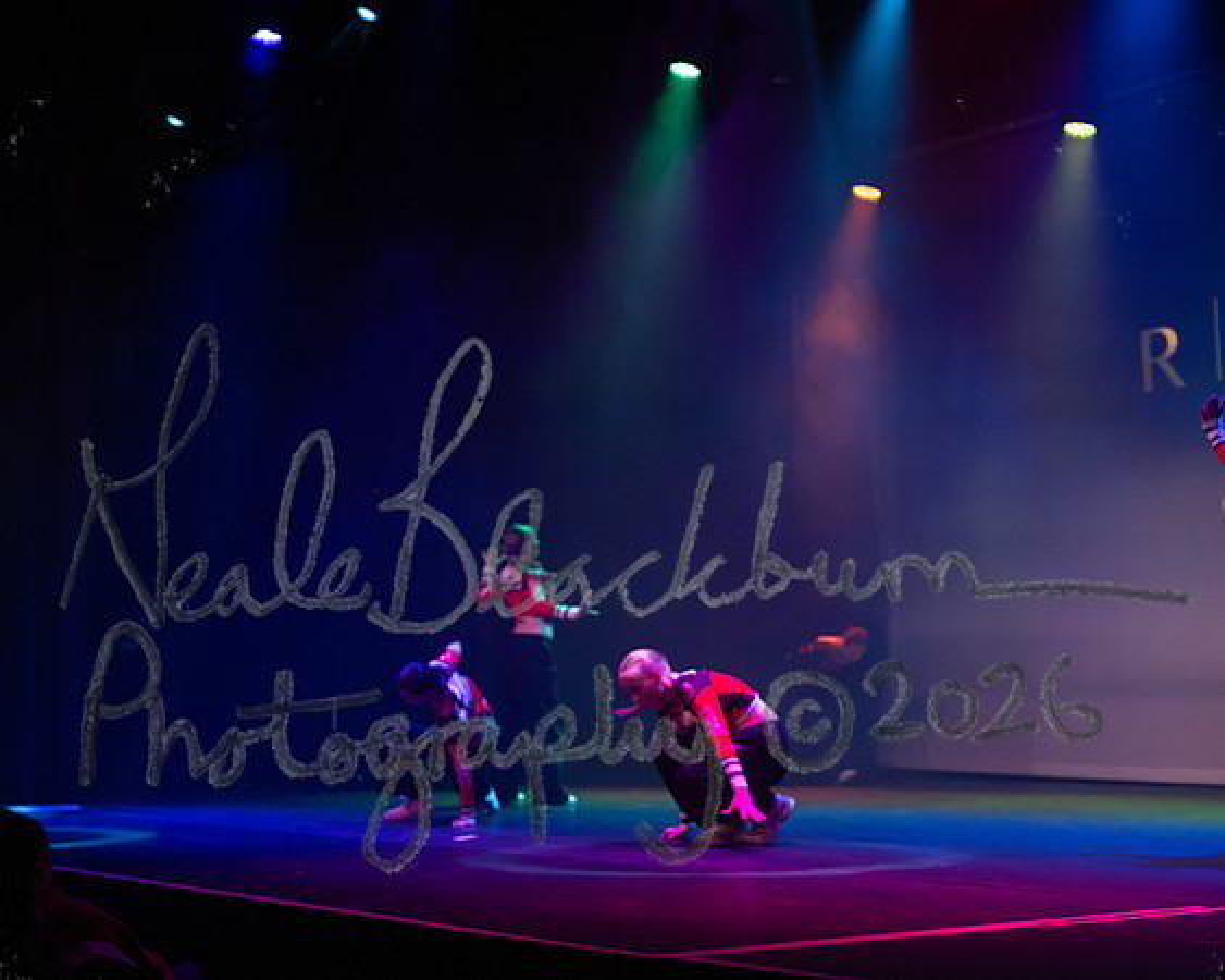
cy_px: 490
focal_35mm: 56
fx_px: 2042
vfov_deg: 27.0
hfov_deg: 33.3
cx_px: 529
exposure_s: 1/400
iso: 6400
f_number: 5
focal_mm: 50
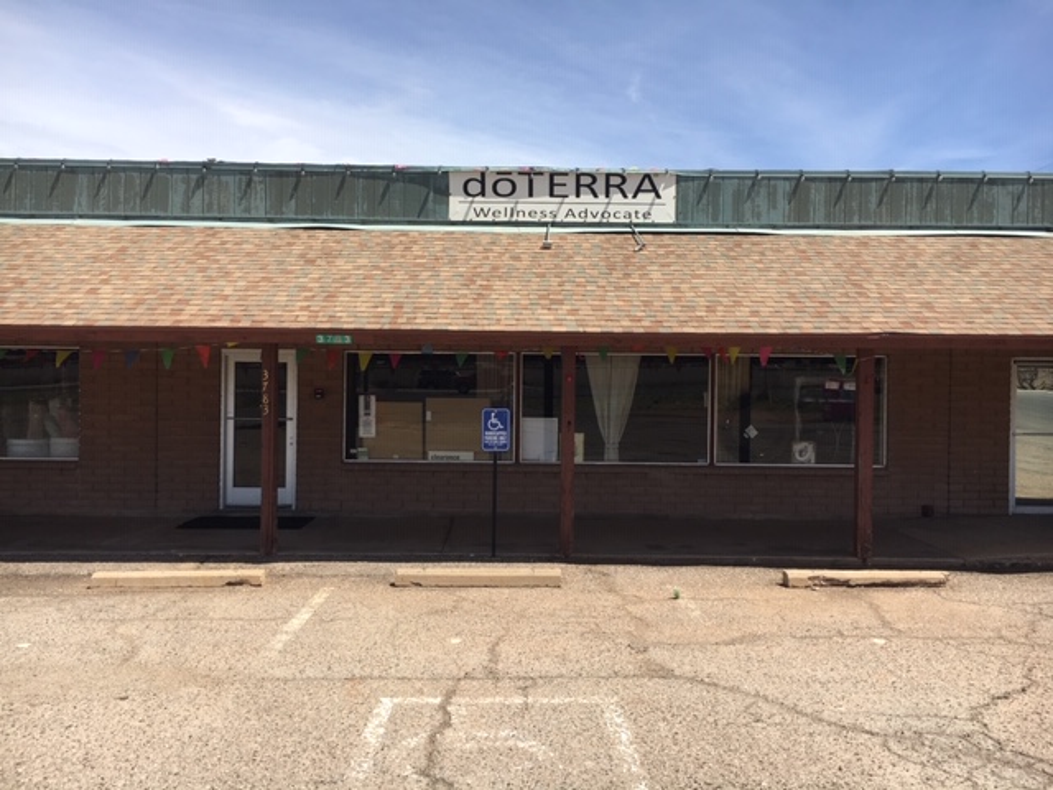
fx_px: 882
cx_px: 526
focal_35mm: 29
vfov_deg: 48.2
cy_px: 395
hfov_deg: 61.7
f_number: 2.2
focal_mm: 4.15
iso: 25
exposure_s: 1/1538
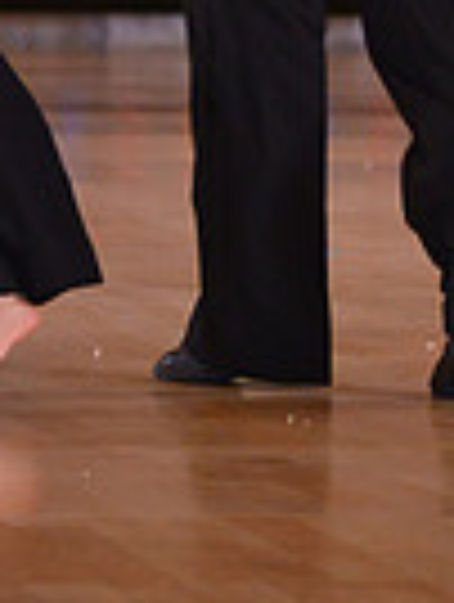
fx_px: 9779
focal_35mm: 561
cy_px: -252
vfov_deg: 3.5
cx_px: 151
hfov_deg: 2.7
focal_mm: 135
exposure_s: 1/250
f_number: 5.3
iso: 2000
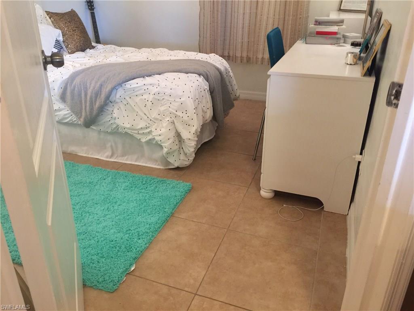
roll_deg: -2.1
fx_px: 347
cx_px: 207
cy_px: 156
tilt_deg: -25.0
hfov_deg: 61.7
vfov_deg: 48.2
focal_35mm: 29
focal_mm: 4.15
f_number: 2.2
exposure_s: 1/10
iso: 125
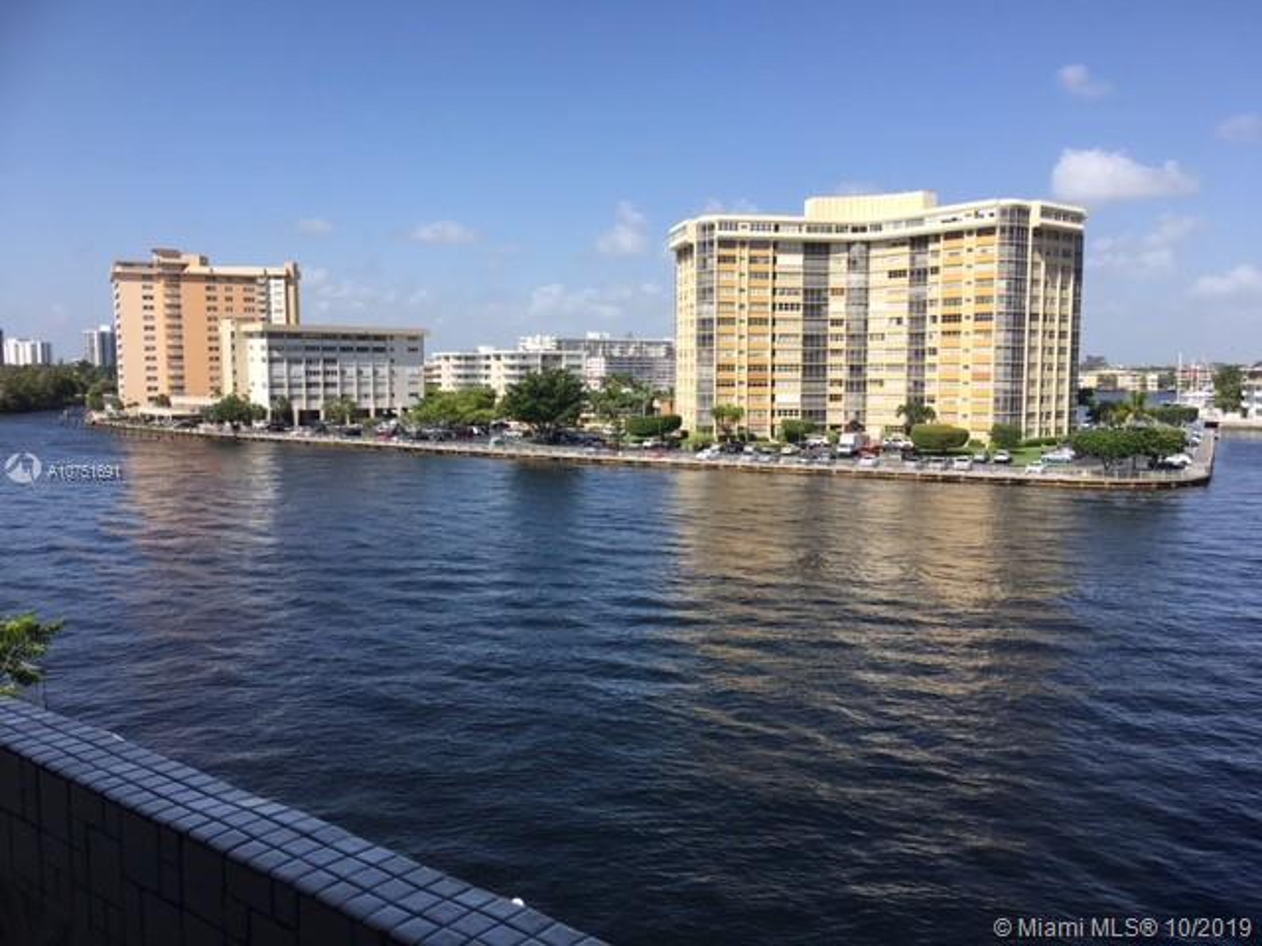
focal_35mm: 29
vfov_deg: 48.2
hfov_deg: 61.7
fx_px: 1057
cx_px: 631
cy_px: 473
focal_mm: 4.15
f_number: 2.2
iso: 25
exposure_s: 1/1425
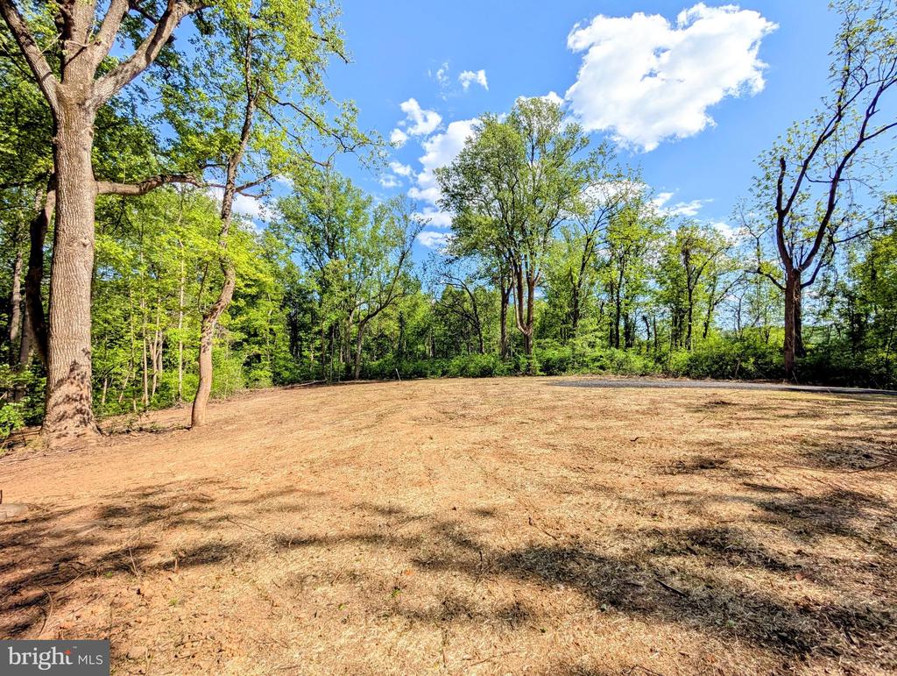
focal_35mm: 12
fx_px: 311
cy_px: 338
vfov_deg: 94.6
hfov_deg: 110.5
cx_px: 448
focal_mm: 2.02
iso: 54
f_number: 1.7
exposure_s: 1/2545
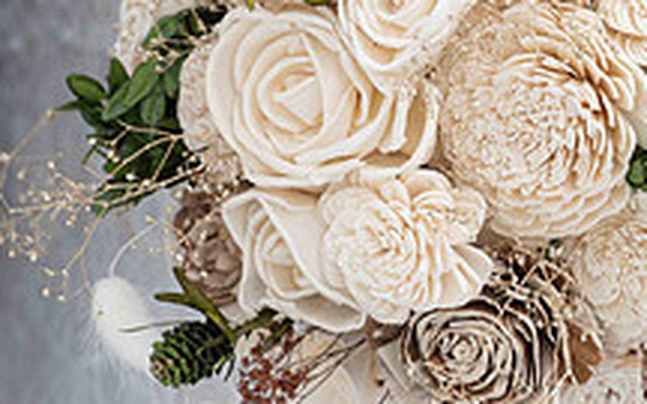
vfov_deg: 2.4
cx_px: 656
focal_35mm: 547
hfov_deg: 3.8
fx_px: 9645
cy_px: 136
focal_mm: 200
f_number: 4.5
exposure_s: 1/320
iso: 400
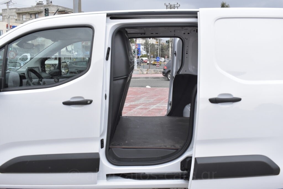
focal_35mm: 36
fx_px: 283
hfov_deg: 53.1
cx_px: 142
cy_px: 94
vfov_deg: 36.9
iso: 1600
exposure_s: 1/1250
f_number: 6.3
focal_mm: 24
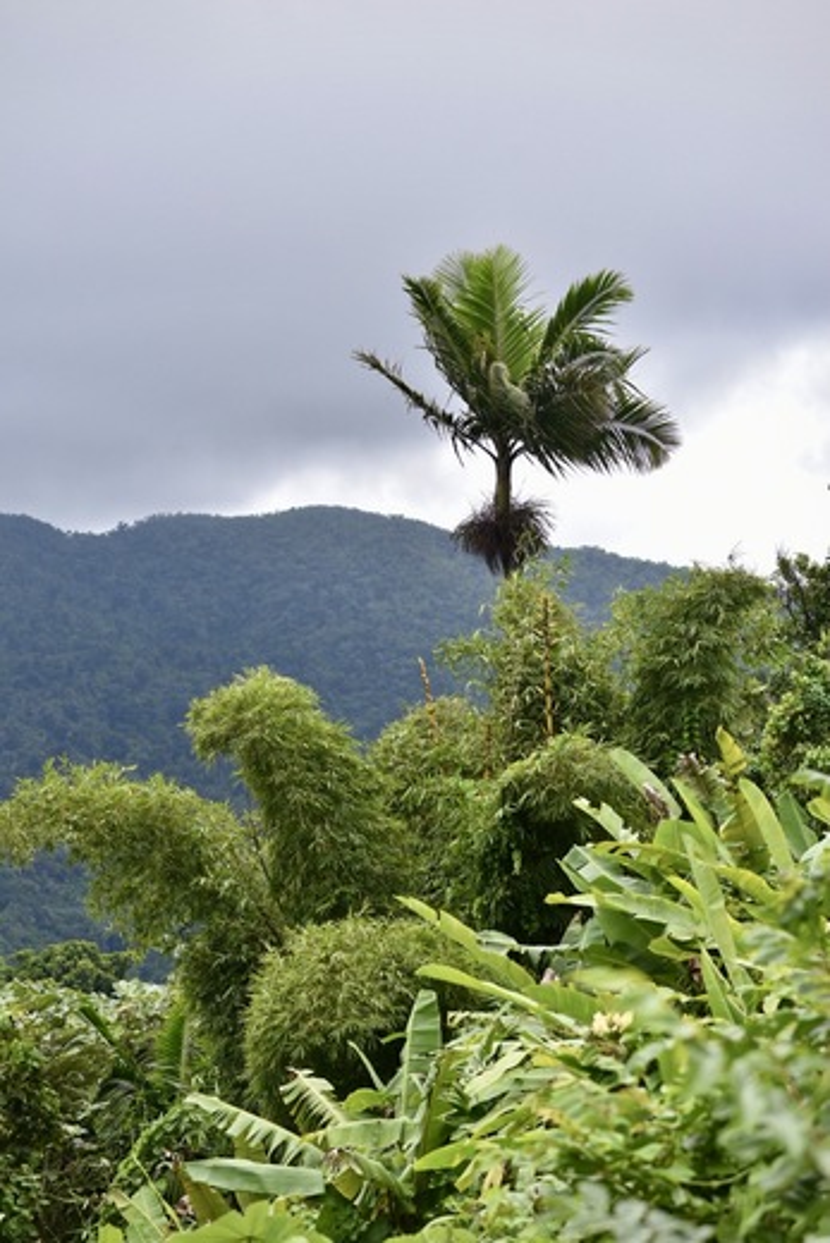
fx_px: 2937
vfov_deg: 23.9
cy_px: 622
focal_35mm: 85
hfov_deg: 16.1
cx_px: 415
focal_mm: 85
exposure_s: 1/800
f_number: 4
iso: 400
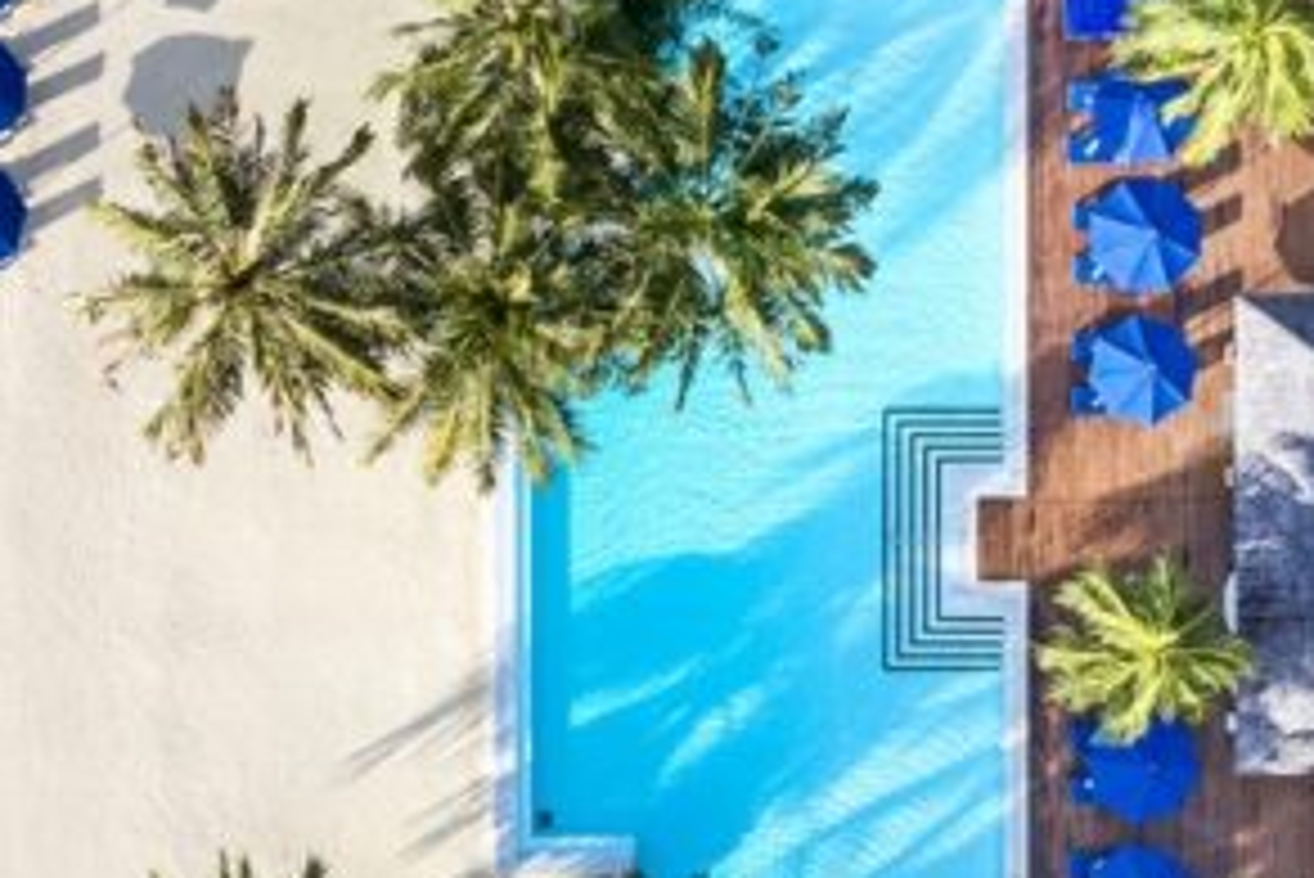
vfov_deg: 15.1
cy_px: 729
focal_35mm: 90
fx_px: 3286
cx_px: 88
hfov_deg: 22.0
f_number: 8
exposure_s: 1/100
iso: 100
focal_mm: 10.26
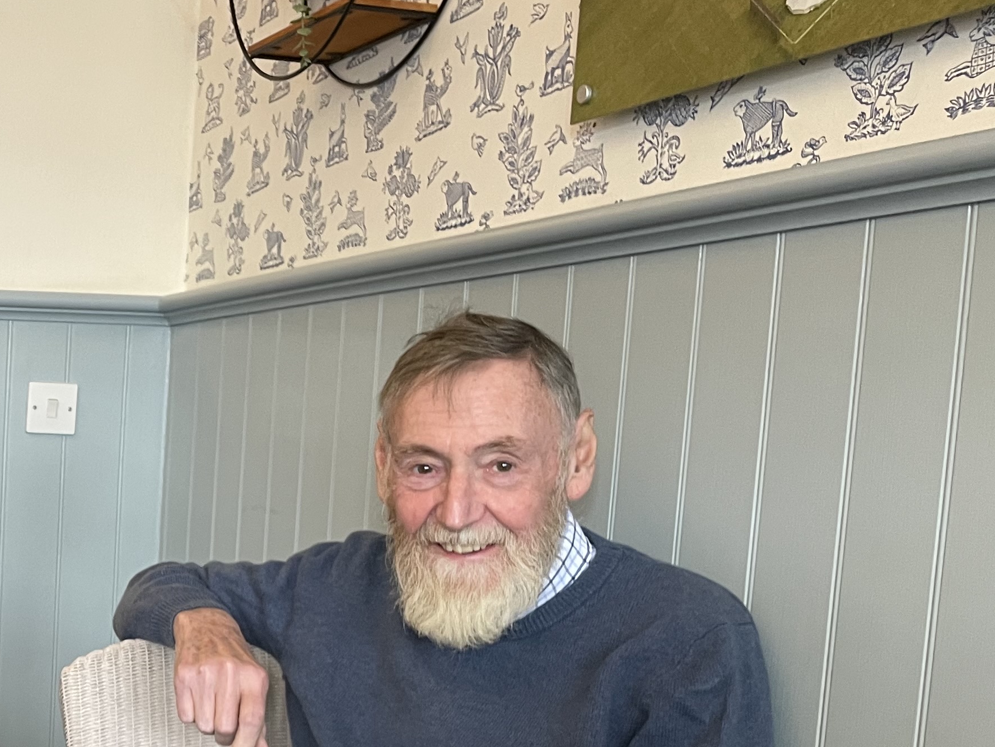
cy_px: 627
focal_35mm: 59
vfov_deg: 24.3
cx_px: -115
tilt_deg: -8.1
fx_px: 1696
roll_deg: -1.0
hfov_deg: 29.3
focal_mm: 4.2
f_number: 1.6
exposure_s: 1/50
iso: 125
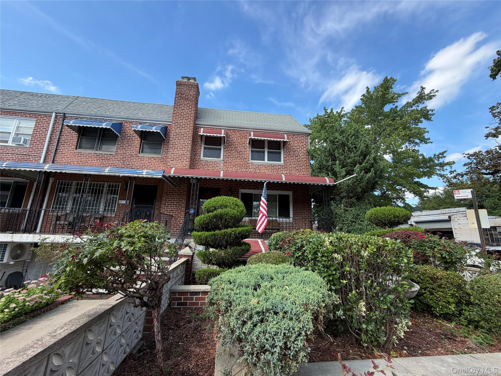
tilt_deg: +13.0
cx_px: 250
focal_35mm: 14
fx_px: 203
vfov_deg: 85.7
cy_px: 188
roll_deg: -2.7
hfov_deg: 102.1
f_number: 2.2
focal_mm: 2.22
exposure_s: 1/559
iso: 40
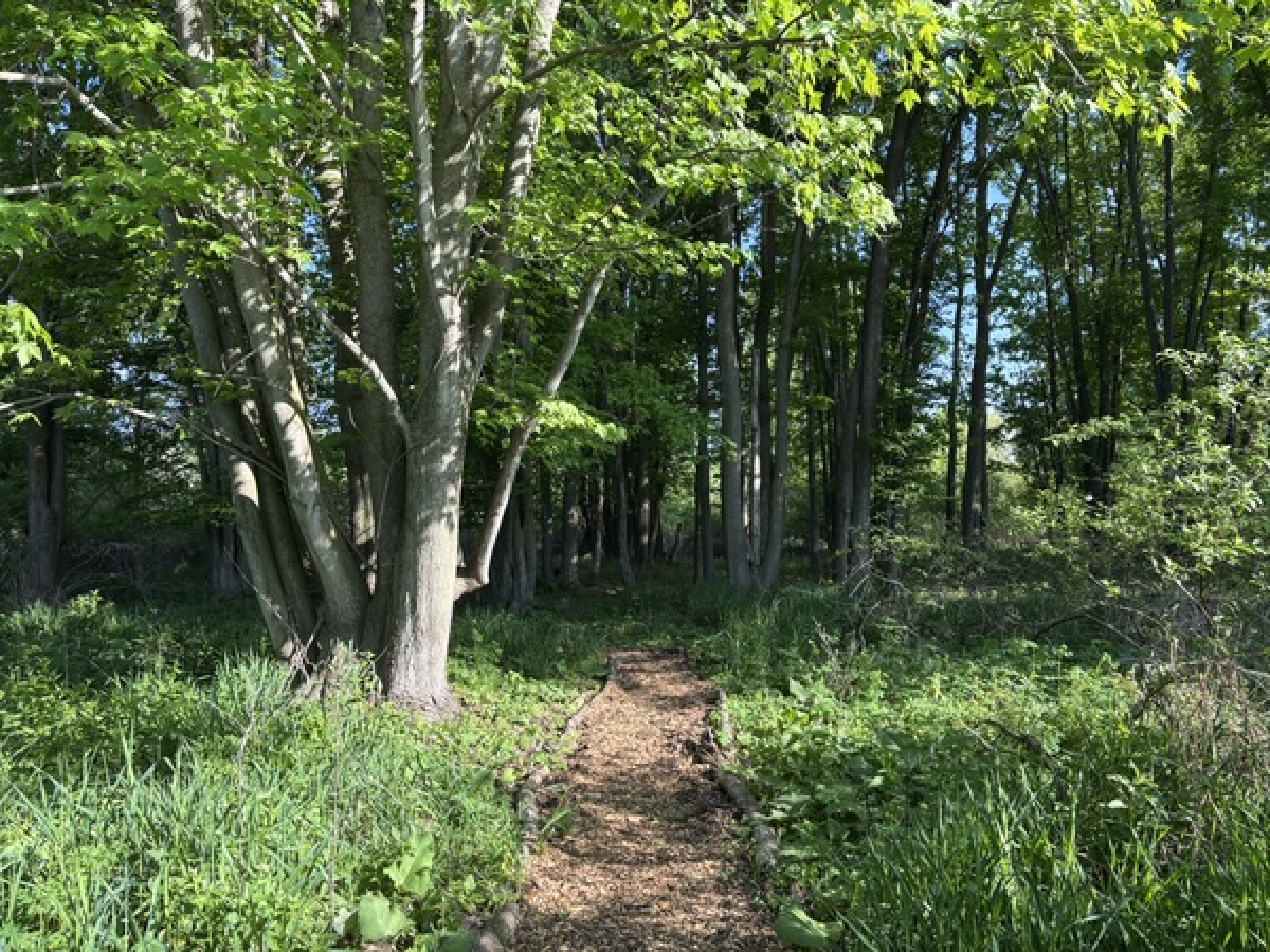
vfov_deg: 53.1
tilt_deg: +3.0
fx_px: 954
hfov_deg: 67.3
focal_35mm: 26
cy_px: 476
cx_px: 635
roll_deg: -0.2
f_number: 1.6
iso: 50
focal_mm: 5.96
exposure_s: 1/425
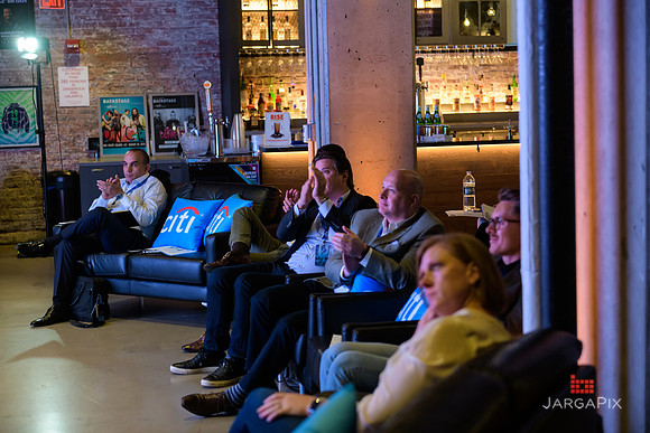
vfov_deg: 19.5
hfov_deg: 28.8
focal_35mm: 70
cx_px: 325
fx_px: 1264
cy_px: 216
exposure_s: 1/60
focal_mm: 70
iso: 1250
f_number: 3.2
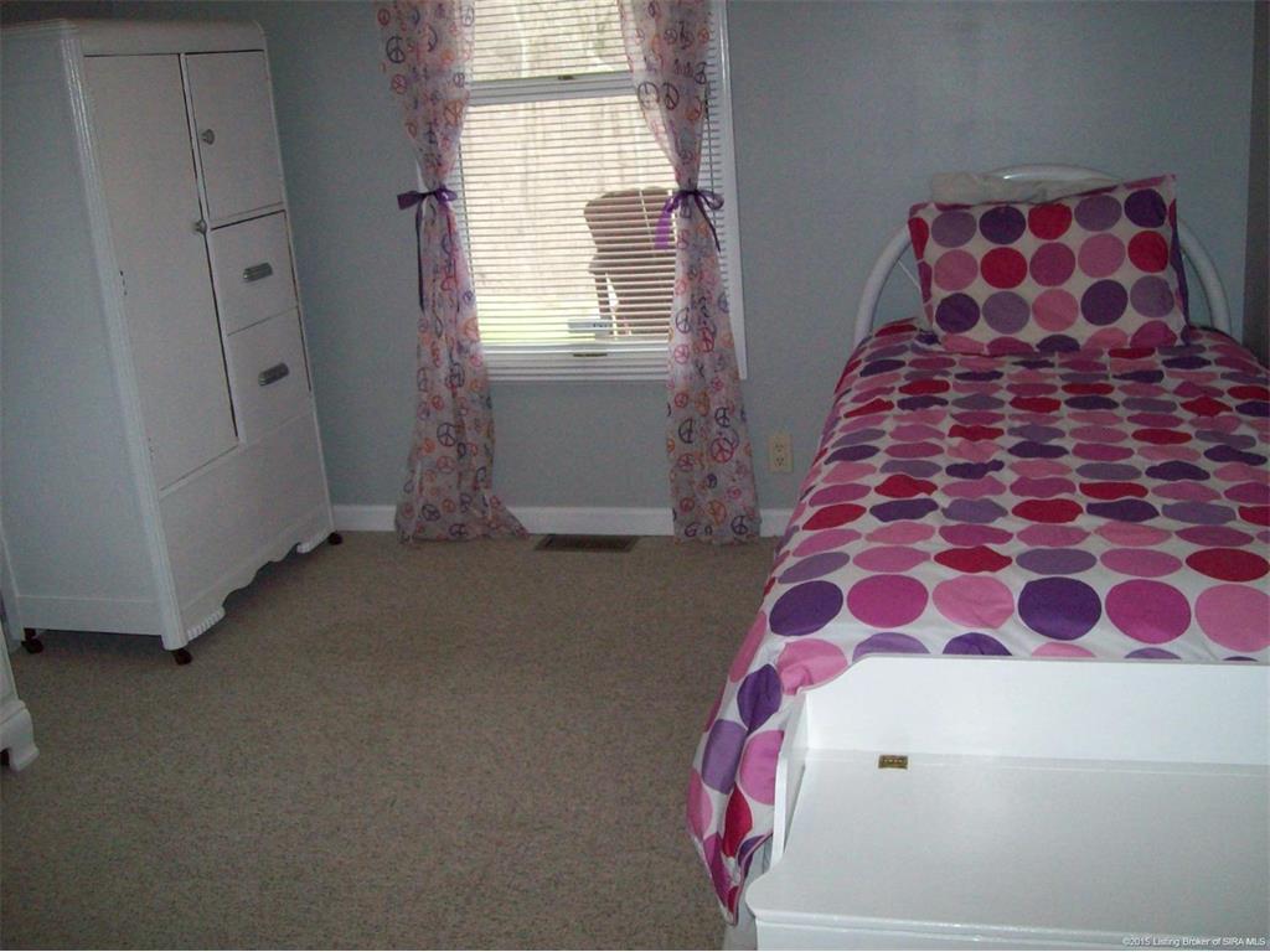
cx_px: 635
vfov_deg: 39.7
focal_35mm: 36
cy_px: 476
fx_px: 1321
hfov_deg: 51.4
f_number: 2.7
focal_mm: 6
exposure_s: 1/64
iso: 200
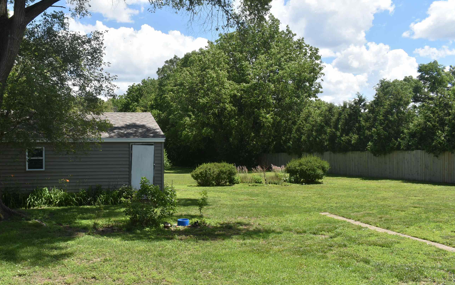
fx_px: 409
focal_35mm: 33
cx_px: 198
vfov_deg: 38.3
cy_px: 157
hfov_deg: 58.0
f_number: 9
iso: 100
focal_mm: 18
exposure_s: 1/200
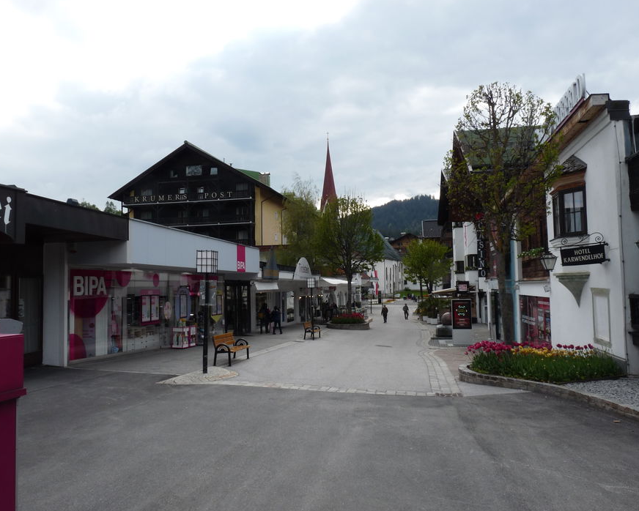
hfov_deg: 60.4
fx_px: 549
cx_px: 306
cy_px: 253
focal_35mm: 29
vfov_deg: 50.0
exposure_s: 1/200
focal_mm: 4.8
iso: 100
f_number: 5.6
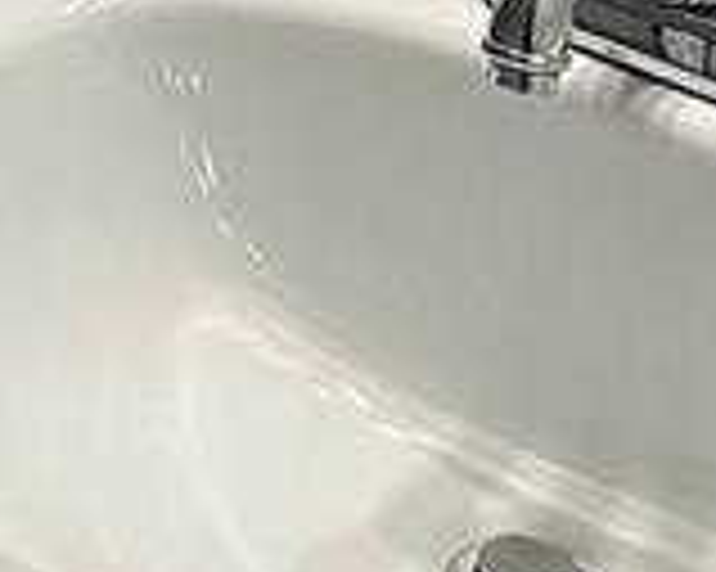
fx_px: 3748
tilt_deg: -11.4
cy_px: -1239
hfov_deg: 10.4
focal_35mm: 177
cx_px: -500
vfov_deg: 7.5
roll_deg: +3.1
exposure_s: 1/120
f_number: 1.78
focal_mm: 6.86
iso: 125
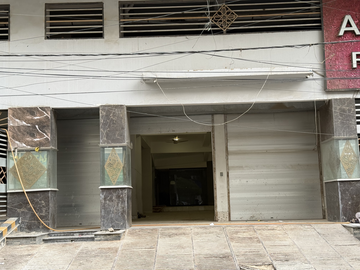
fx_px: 499
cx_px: 180
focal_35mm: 48
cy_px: 135
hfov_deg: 39.7
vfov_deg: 30.3
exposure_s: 1/304
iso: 64
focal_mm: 6.76
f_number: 1.78
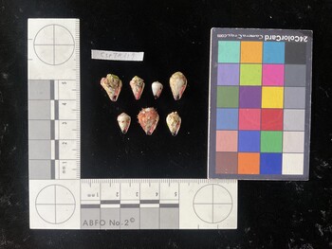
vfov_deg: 48.3
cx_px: 166
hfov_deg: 61.6
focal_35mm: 29
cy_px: 124
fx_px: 278
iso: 160
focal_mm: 3
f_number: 1.8
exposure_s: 1/60
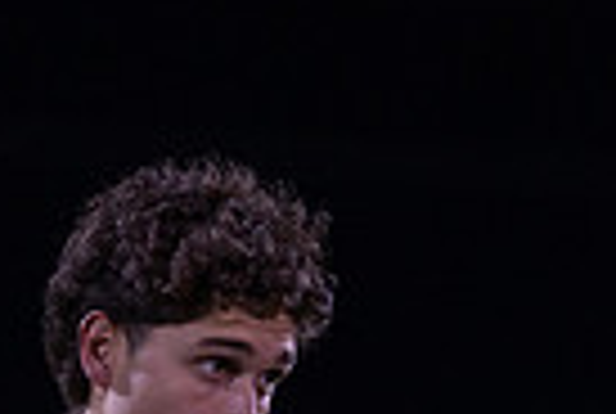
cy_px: 817
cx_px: 162
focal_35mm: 705
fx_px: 12090
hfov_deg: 2.9
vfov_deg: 2.0
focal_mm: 167
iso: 800
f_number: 2.8
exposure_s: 1/400
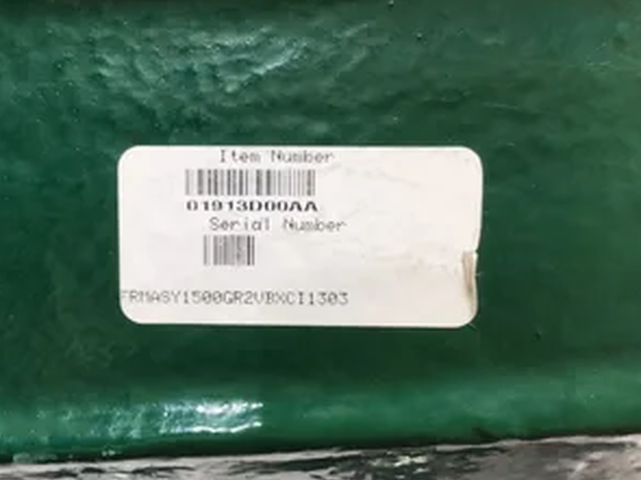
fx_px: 777
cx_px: 263
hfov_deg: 44.6
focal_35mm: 42
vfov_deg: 34.3
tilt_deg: -46.6
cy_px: 232
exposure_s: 1/60
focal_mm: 3.3
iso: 32
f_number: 2.4
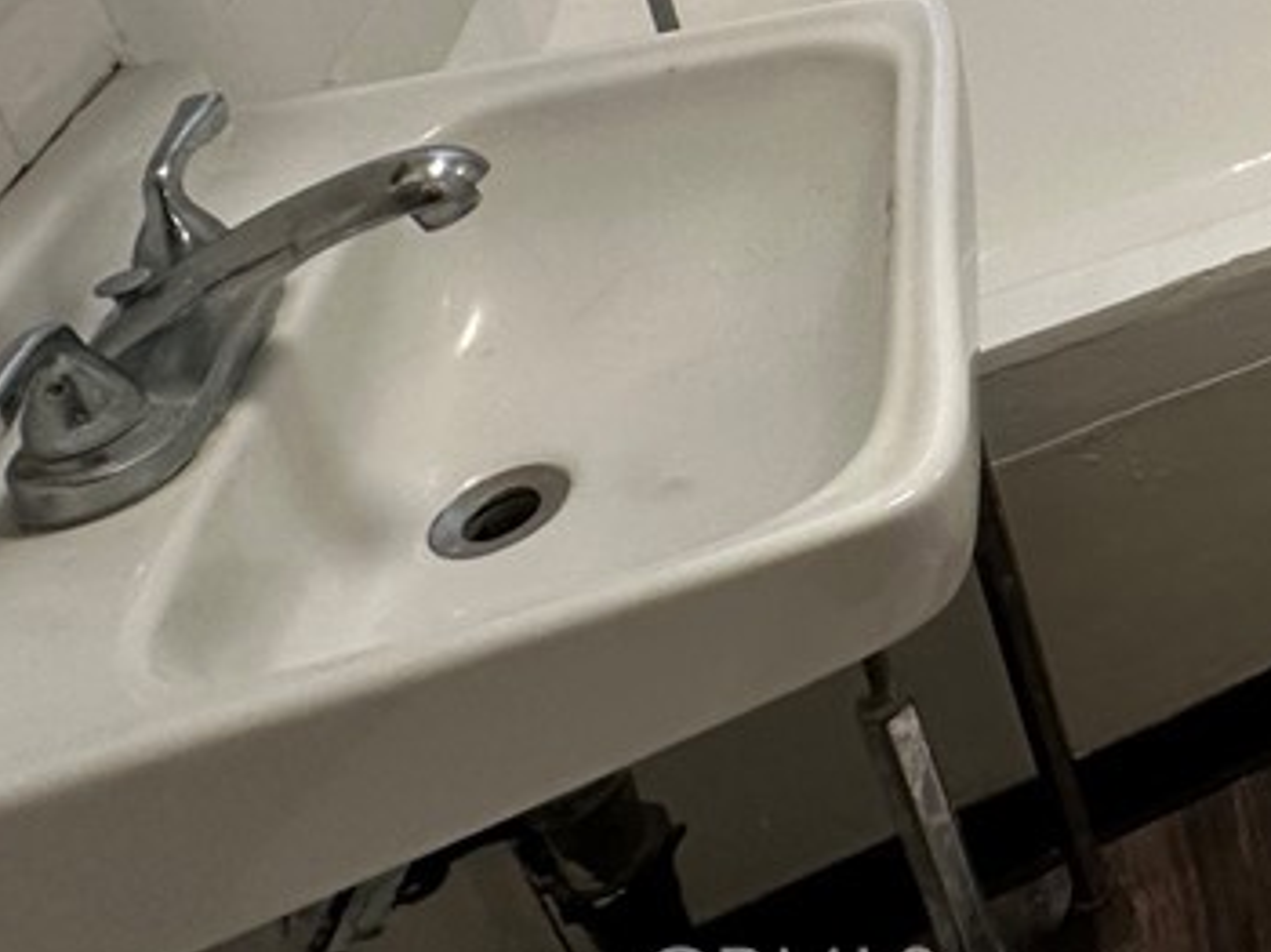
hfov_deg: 30.4
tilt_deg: -18.6
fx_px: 1504
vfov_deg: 27.6
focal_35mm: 41
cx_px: 1819
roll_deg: -0.6
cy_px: -363
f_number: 2.2
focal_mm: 2.22
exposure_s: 1/120
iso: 160
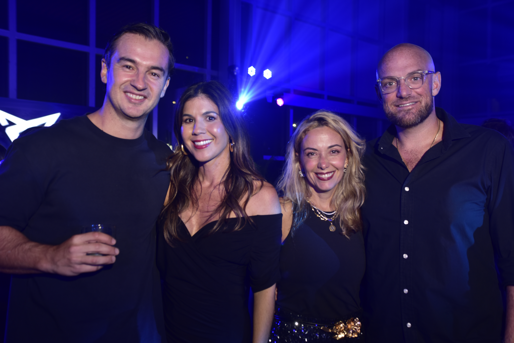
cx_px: 257
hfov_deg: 53.1
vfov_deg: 36.9
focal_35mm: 36
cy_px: 172
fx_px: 514
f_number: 3.5
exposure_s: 1/100
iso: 320
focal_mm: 36
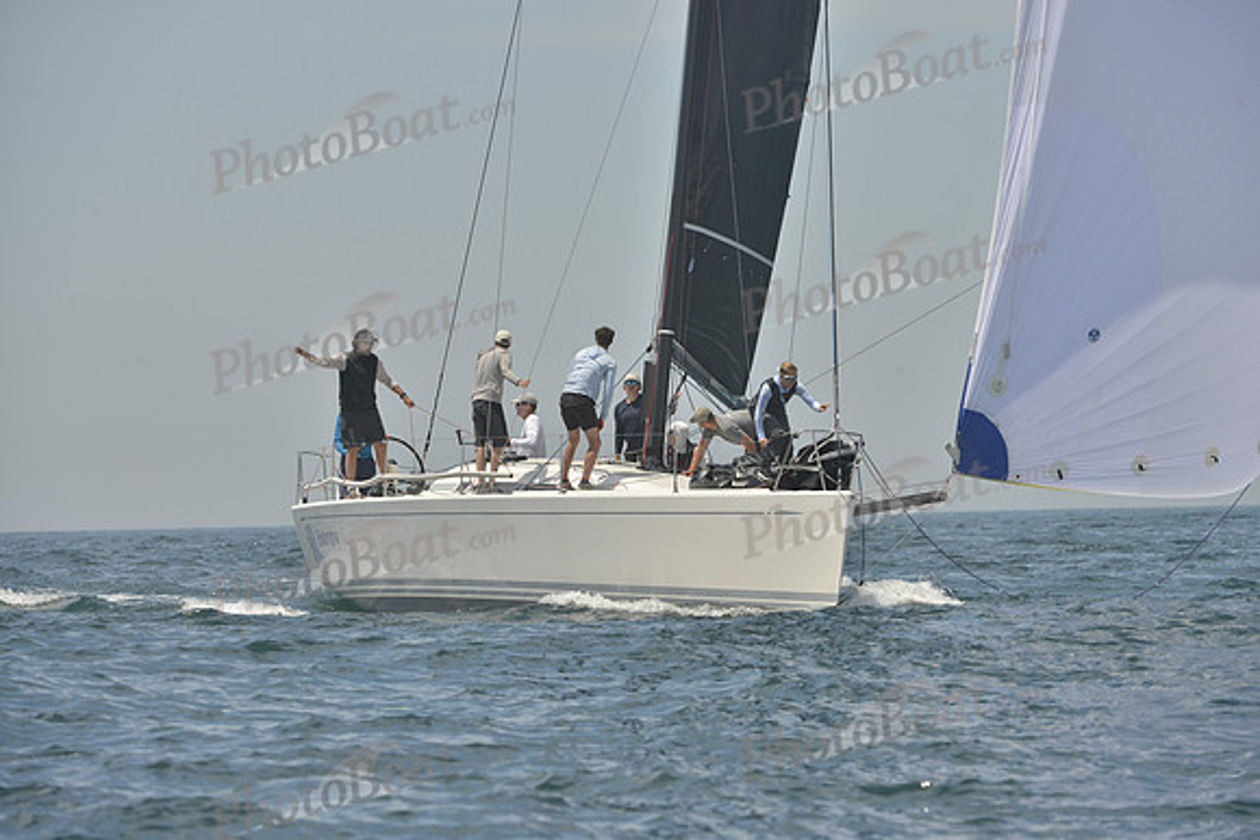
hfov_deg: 7.6
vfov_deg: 5.1
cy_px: 420
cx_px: 630
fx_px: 9452
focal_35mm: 270
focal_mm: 270
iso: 280
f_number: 9
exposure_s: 1/800
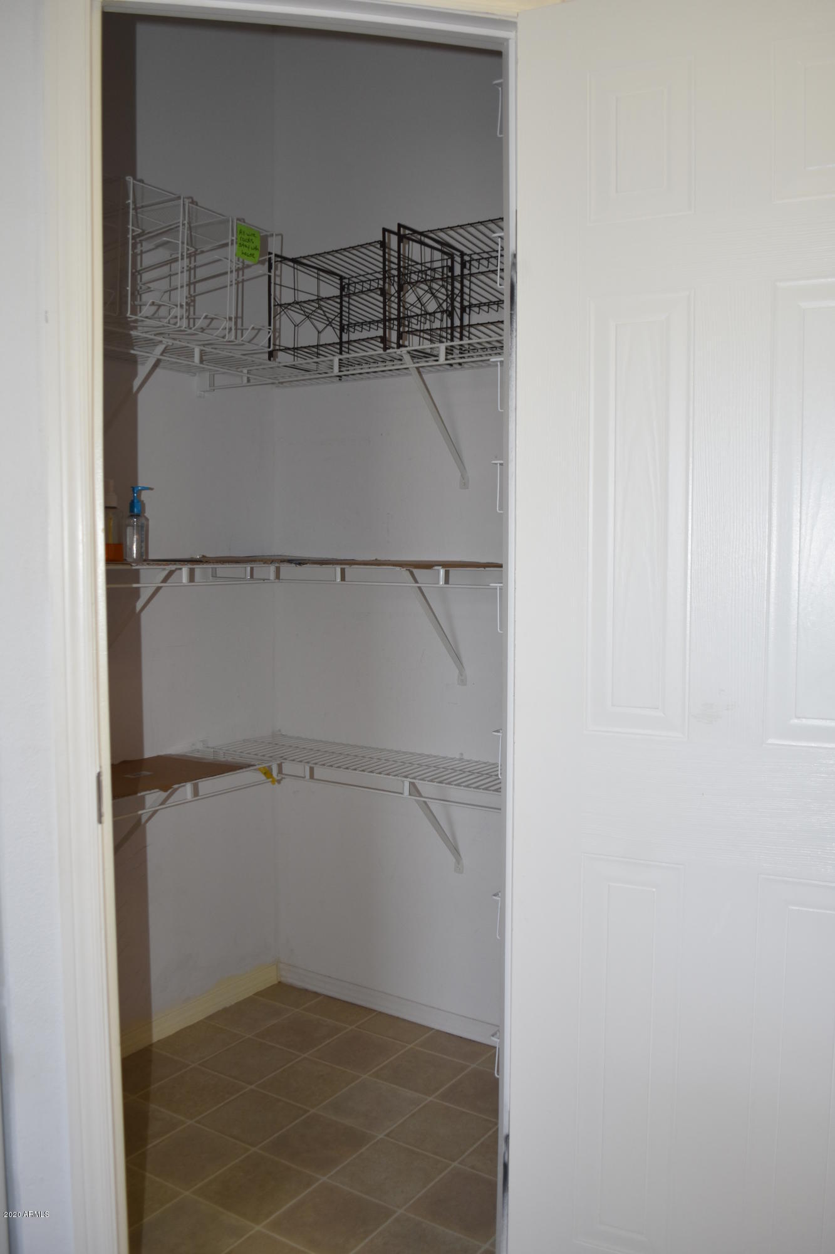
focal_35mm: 30
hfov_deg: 43.6
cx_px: 418
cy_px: 627
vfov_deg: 61.9
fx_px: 1044
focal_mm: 20
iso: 400
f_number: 3.8
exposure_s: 1/80
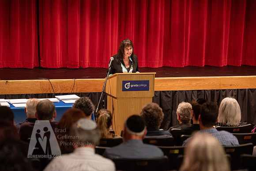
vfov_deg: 11.4
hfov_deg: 17.1
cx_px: 128
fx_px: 853
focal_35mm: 120
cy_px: 86
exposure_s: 1/80
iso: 2500
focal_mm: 120
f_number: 2.8
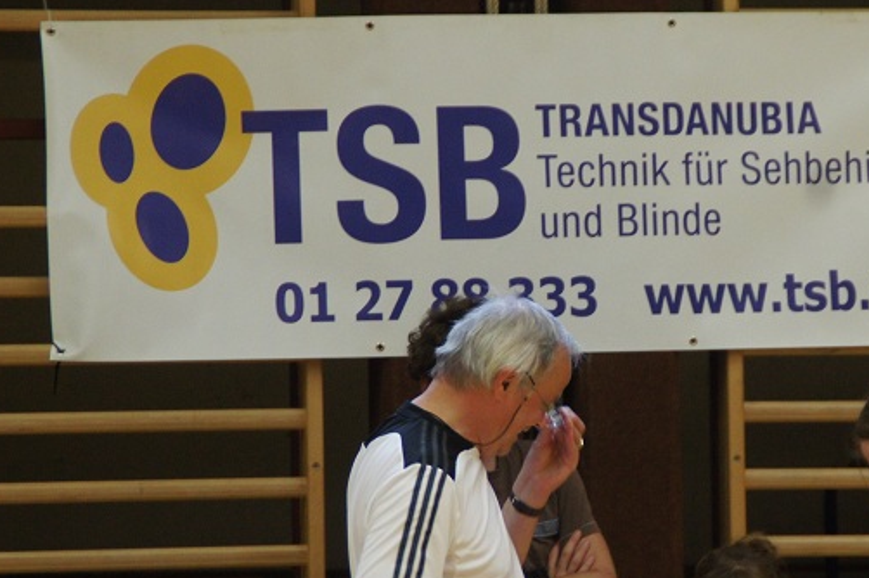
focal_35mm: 323
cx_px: 642
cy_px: 343
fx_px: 7787
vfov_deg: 4.3
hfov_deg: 6.4
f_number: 6.3
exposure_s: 1/50
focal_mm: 135
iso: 1600
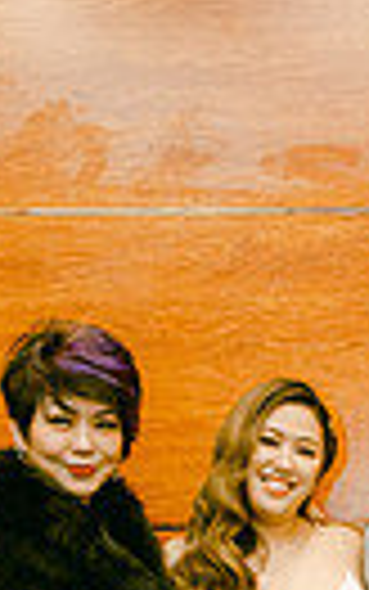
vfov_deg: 23.6
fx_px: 1350
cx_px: 428
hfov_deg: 15.1
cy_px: 595
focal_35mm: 84
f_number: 2.8
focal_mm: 16
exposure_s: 1/125
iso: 800
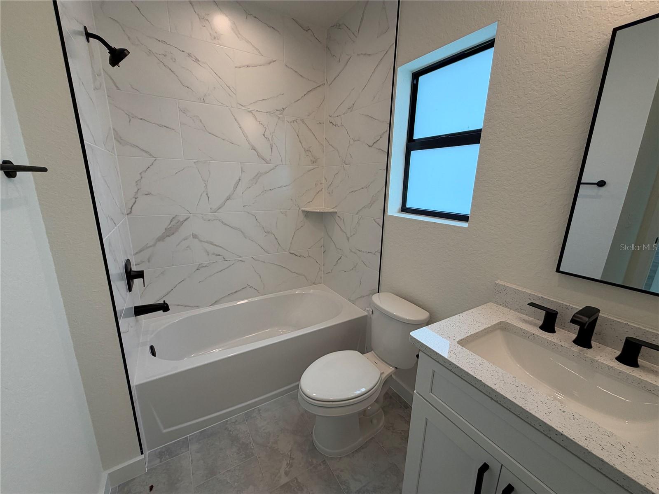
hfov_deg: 102.1
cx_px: 330
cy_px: 247
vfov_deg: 85.7
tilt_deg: -13.0
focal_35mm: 14
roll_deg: -1.4
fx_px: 267
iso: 100
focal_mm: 2.22
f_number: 2.2
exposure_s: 1/120
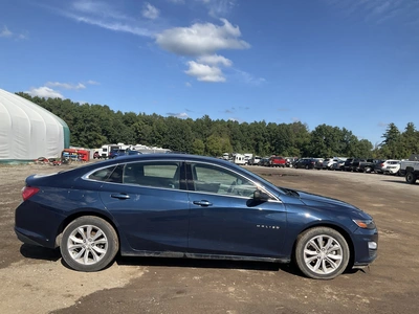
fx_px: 351
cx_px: 210
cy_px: 157
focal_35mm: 29
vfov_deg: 48.2
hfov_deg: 61.7
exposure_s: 1/1786
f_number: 1.8
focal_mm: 3
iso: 25
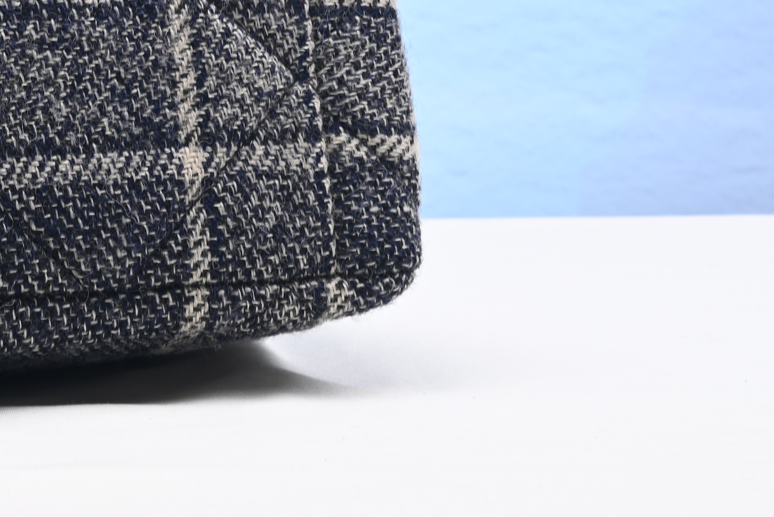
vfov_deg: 10.2
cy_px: -191
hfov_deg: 15.1
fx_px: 2817
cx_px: -132
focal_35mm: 131
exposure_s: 1/2
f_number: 16
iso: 100
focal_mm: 44
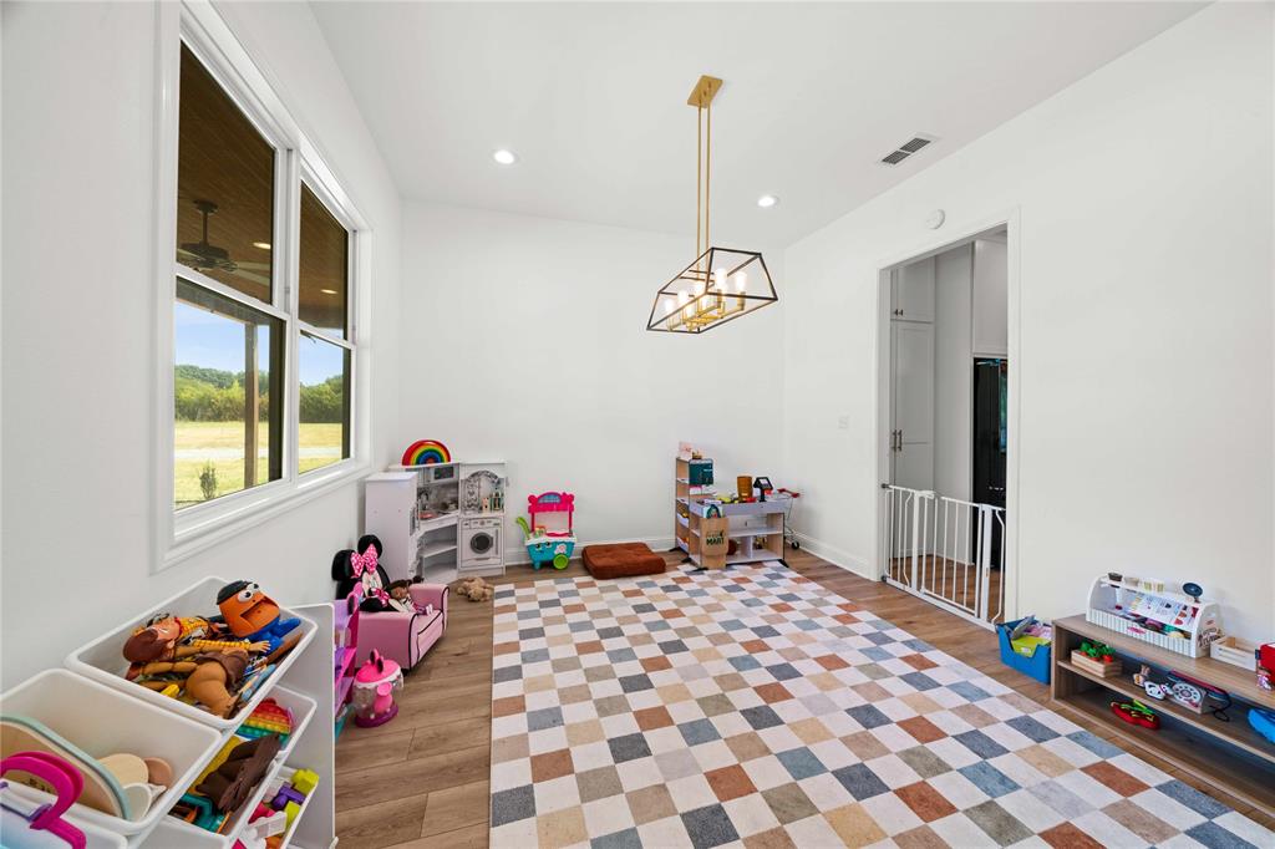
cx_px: 638
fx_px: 425
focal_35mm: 12
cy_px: 424
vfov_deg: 90.0
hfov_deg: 112.6
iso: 400
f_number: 9
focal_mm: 12
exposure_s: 1/8
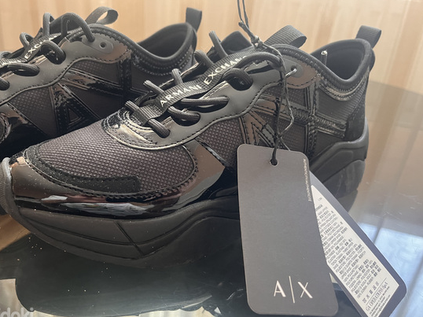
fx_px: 354
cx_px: 191
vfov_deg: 48.2
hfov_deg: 61.6
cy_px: 165
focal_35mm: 29
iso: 400
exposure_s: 1/60
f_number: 1.6
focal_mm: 5.1
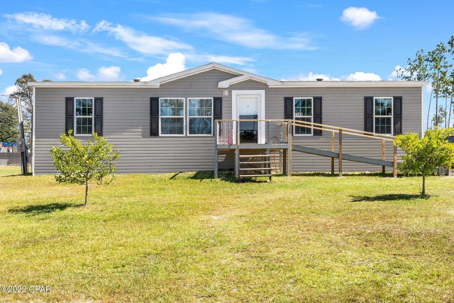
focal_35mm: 32
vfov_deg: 41.1
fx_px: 403
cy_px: 152
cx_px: 227
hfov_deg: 58.7
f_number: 10
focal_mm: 21.8
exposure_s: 1/80
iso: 100
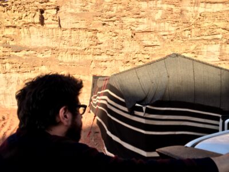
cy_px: 86
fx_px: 198
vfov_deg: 46.8
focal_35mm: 30
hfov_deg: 60.0
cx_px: 114
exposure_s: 1/1244
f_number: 2.2
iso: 32
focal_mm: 4.12
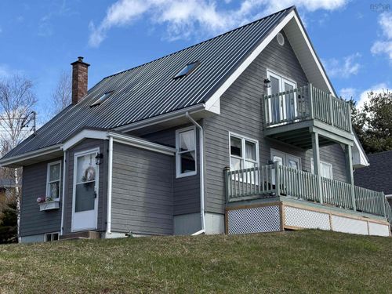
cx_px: 196
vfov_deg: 28.0
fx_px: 589
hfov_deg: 36.8
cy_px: 147
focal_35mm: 52
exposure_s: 1/2283
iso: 40
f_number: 1.6
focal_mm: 5.96
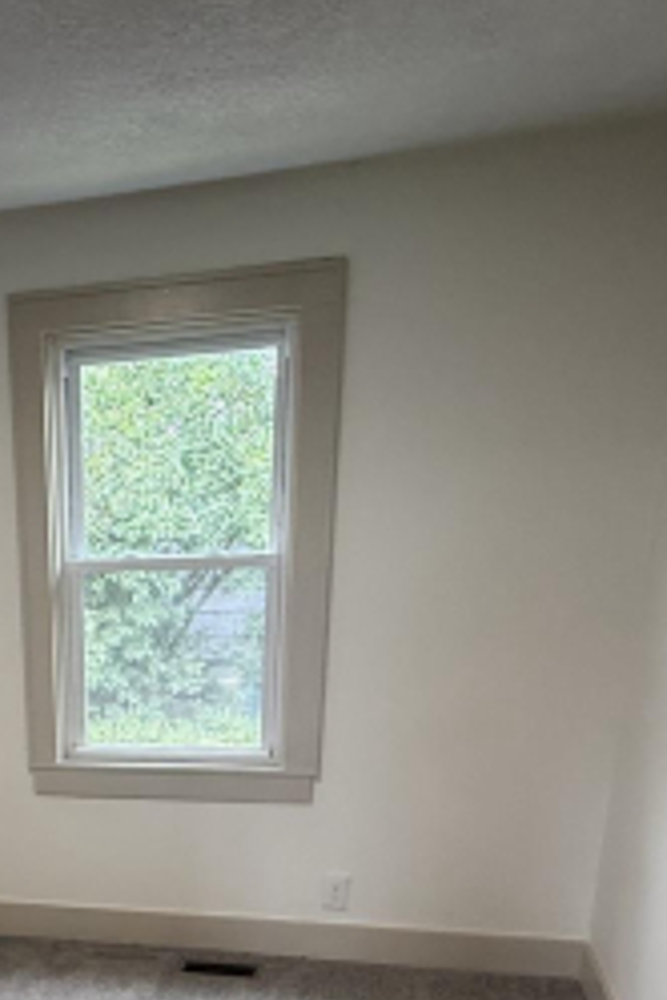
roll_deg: +3.4
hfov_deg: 31.8
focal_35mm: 39
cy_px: 908
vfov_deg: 44.8
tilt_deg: -20.3
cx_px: 14
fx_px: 1084
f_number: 2.2
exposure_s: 1/120
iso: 200
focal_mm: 2.22
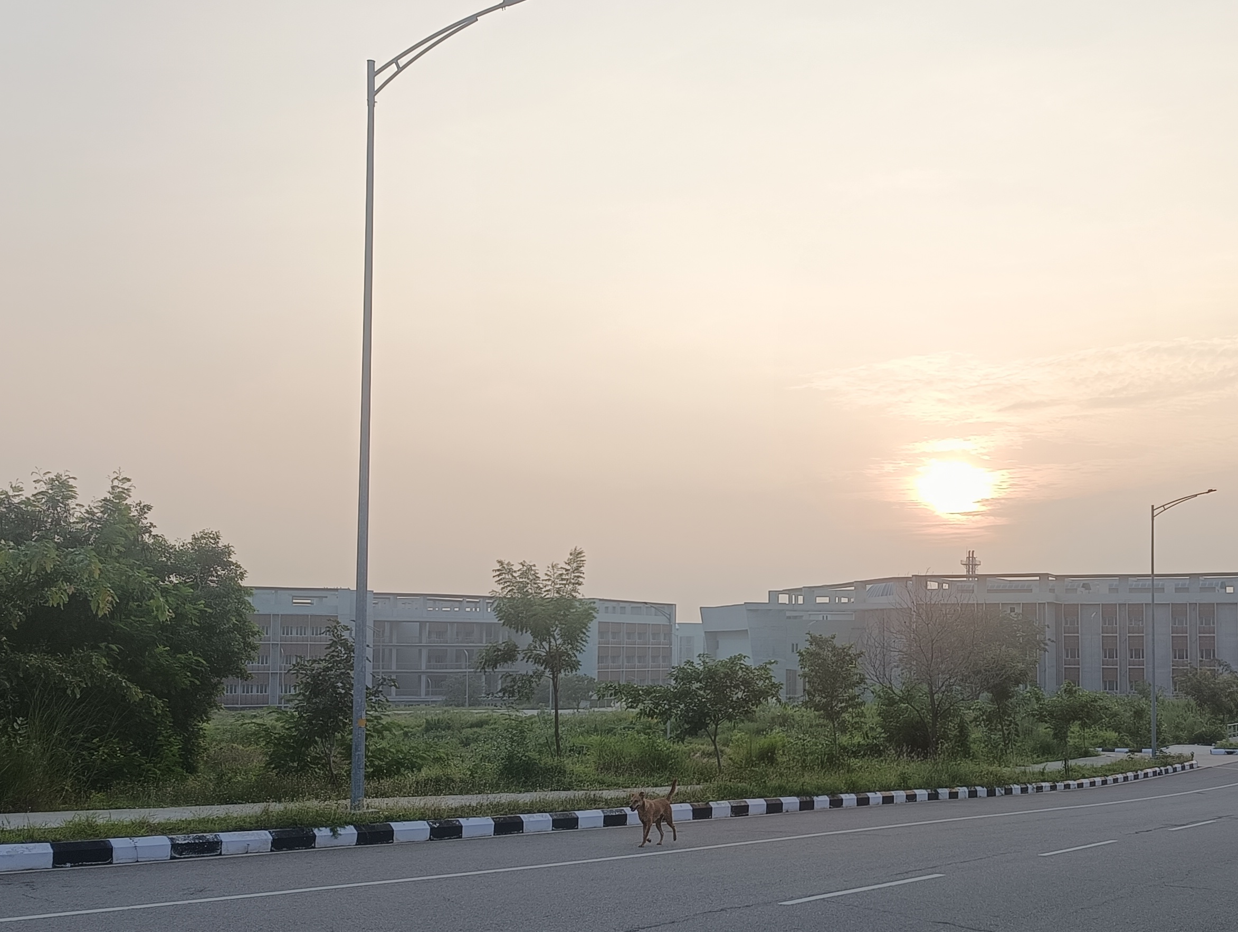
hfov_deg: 45.6
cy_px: 596
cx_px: 874
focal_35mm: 40
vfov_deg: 35.8
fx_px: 1432
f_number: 1.69
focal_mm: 6.06
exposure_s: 1/262
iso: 50
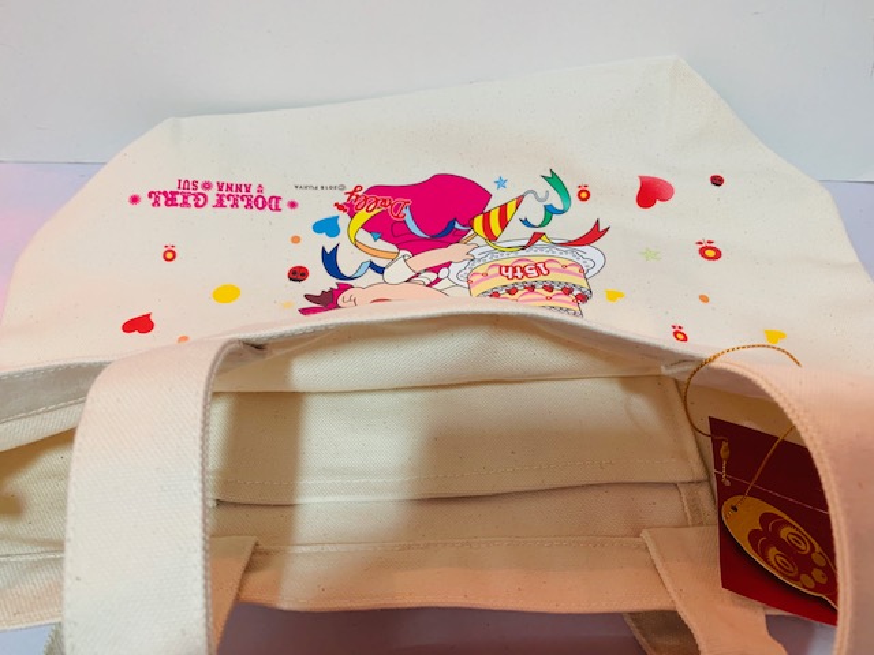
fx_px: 656
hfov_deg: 67.3
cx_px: 437
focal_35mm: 26
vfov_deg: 53.1
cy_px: 328
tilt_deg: -47.7
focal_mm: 4.25
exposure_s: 1/50
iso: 160
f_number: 1.8
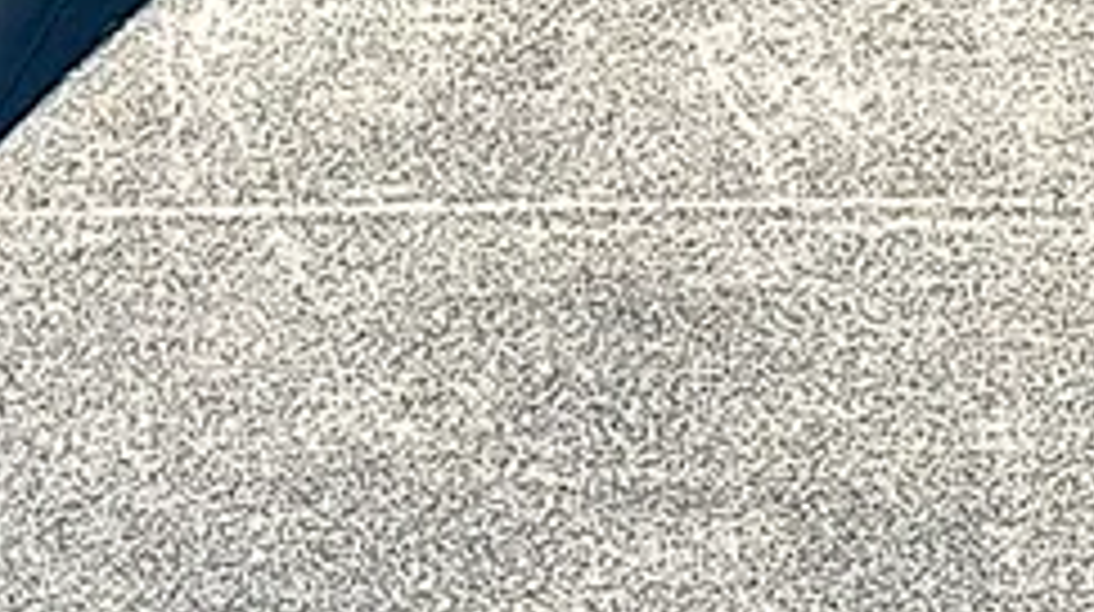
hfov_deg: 13.6
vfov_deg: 7.6
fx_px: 4462
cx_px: 1279
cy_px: -430
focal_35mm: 154
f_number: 1.78
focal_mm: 6.86
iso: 80
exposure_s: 1/574
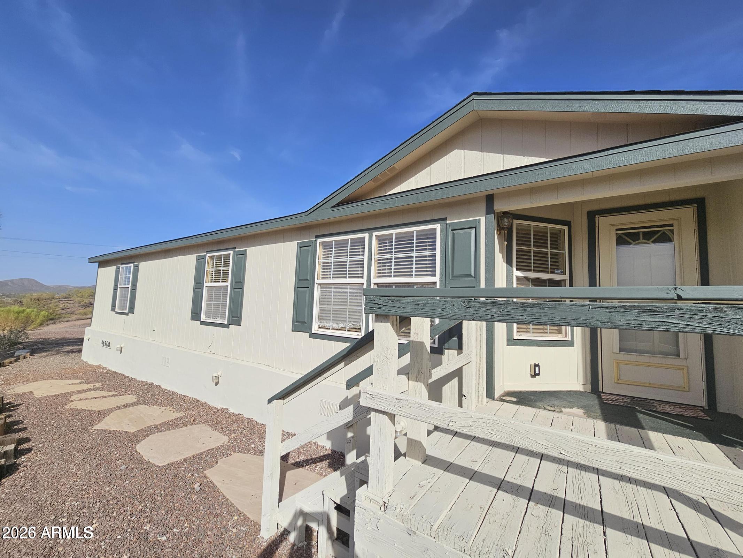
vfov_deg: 89.9
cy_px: 279
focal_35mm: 13
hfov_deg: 106.2
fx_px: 279
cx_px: 372
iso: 50
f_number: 2.2
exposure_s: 1/4604
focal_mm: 2.2
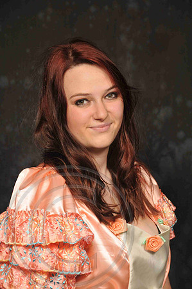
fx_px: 902
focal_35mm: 112
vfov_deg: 18.2
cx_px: 96
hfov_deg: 12.2
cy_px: 144
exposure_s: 1/125
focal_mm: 75
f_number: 5.6
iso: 200
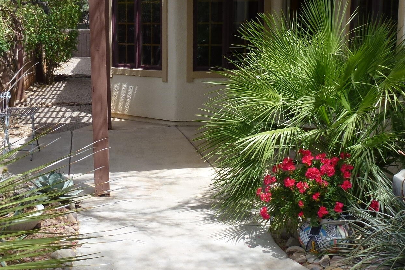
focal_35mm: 51
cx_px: 141
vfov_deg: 26.5
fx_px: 574
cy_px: 126
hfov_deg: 38.5
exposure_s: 1/640
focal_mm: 5.4
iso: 100
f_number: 3.5
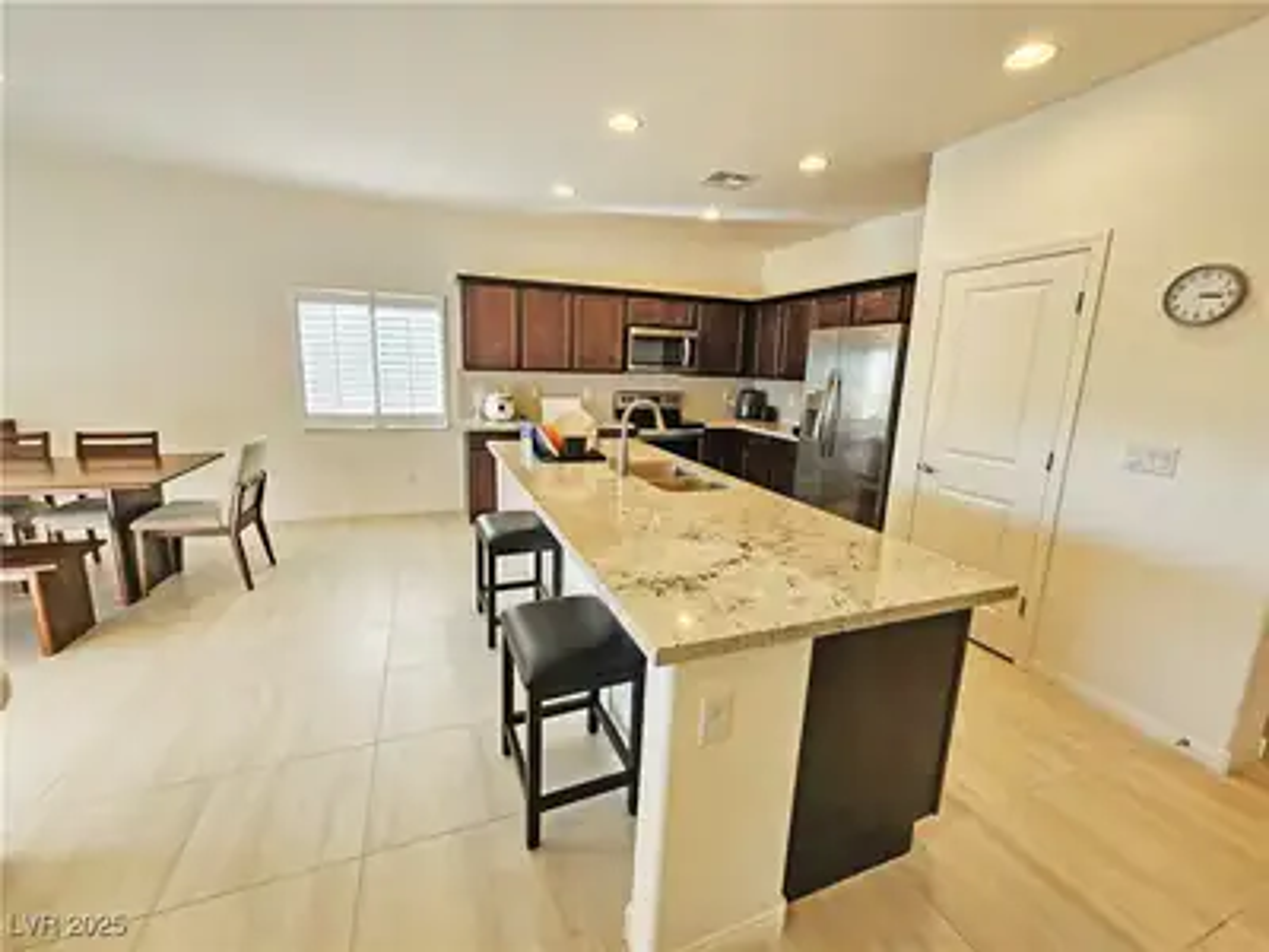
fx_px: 477
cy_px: 476
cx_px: 634
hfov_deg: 106.2
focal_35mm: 13
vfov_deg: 89.9
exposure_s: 1/60
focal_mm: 2.2
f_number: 2.2
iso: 64
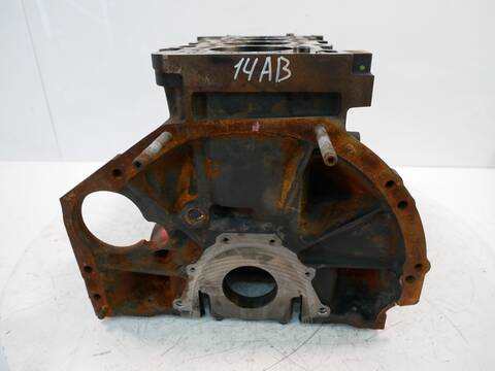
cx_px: 248
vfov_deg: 56.8
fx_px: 343
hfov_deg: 71.6
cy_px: 186
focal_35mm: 24
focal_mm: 12
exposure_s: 1/60
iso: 500
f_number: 3.5
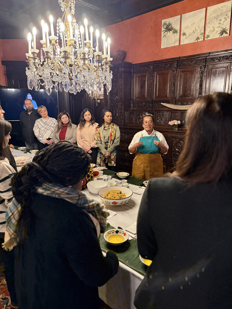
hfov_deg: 56.8
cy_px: 154
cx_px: 116
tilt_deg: -11.4
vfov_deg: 71.6
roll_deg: +0.2
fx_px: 214
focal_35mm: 24
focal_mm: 6.76
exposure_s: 1/40
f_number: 1.78
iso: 640
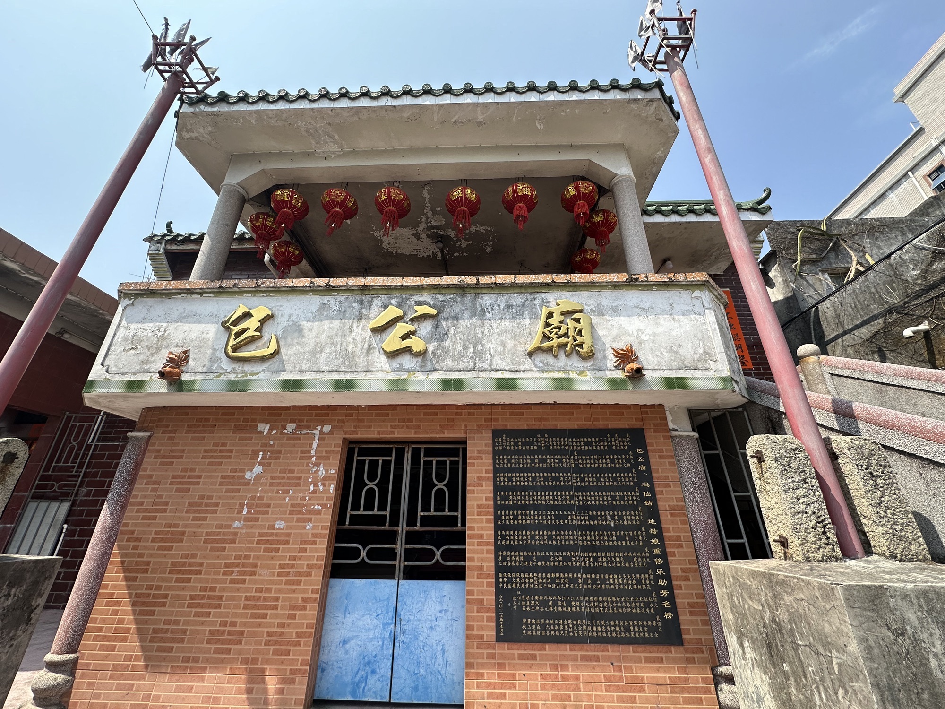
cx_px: 472
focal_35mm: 14
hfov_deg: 102.1
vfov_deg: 85.7
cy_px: 354
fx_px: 382
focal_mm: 2.22
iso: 40
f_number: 2.2
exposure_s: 1/1092
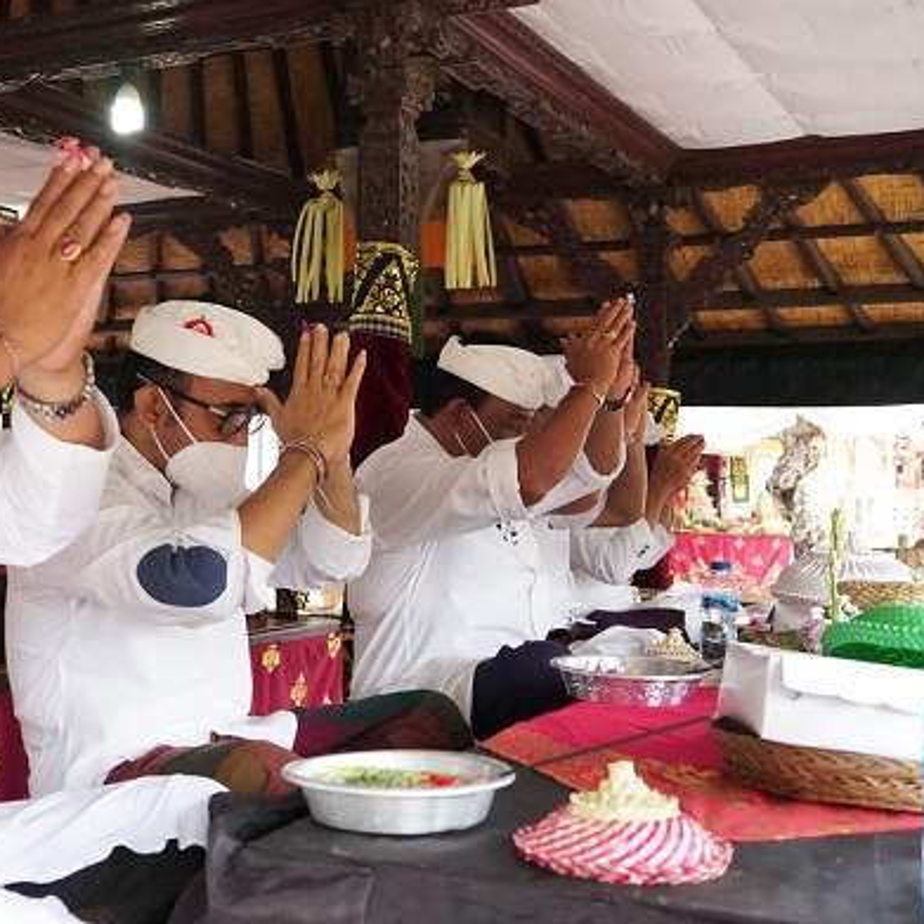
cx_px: 279
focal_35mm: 47
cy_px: 470
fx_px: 1419
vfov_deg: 36.1
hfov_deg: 35.6
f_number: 6.3
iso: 12800
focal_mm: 36
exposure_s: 1/1600
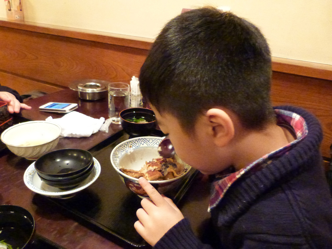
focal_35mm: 25
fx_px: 240
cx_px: 166
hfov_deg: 69.4
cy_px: 124
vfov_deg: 54.9
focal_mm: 4.5
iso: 1600
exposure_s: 1/30
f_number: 2.8
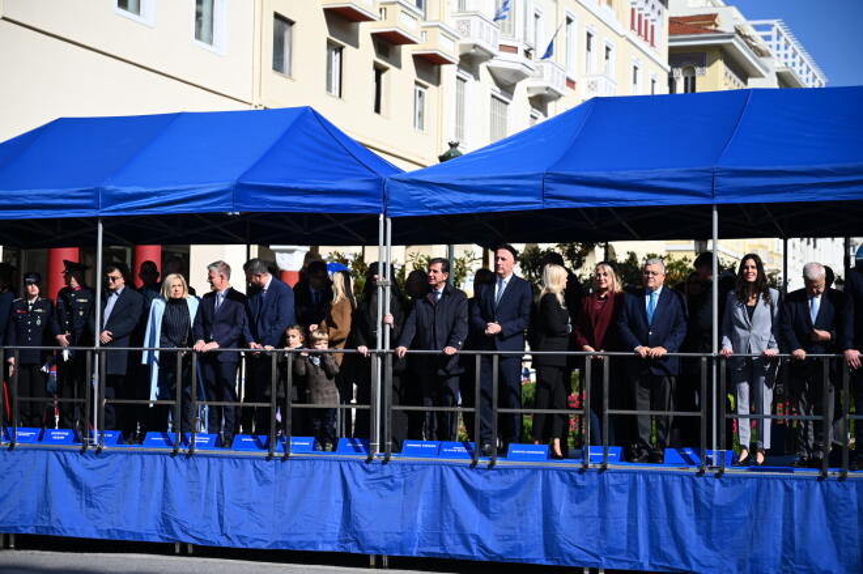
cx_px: 432
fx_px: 1677
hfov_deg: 28.9
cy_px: 287
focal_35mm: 70
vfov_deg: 19.4
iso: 320
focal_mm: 70
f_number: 2.8
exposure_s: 1/8000
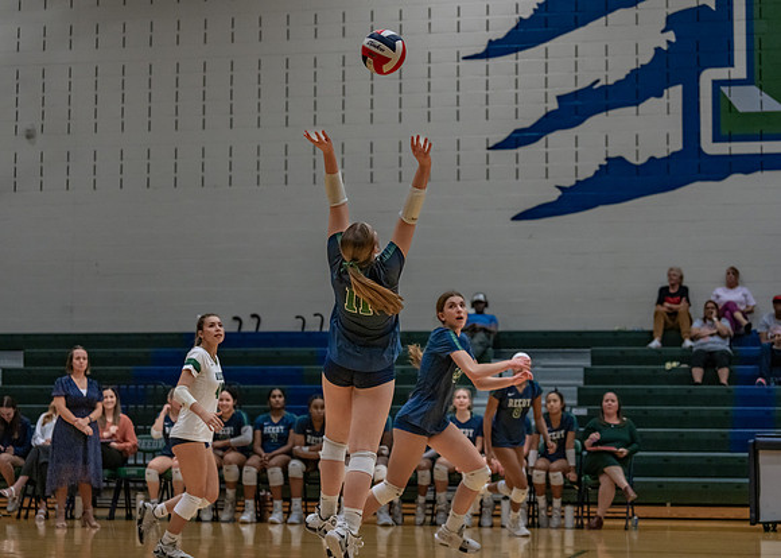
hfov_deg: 25.4
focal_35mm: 78
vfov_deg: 18.3
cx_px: 397
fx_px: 1731
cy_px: 279
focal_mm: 70
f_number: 2.8
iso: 2500
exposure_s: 1/1000
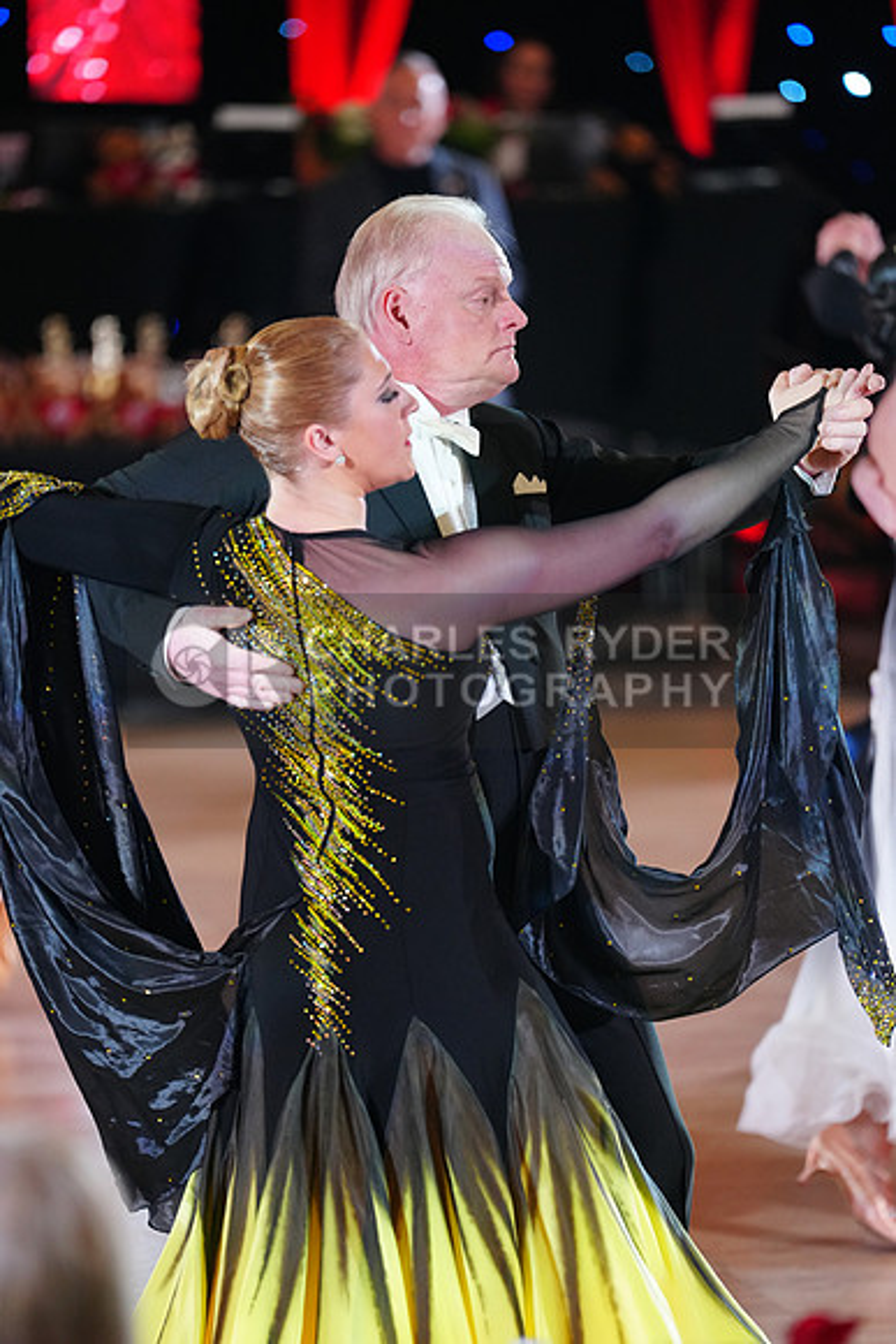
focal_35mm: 200
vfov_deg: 10.3
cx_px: 448
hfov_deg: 6.9
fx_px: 7462
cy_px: 672
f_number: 2.8
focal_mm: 200
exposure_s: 1/320
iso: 2500
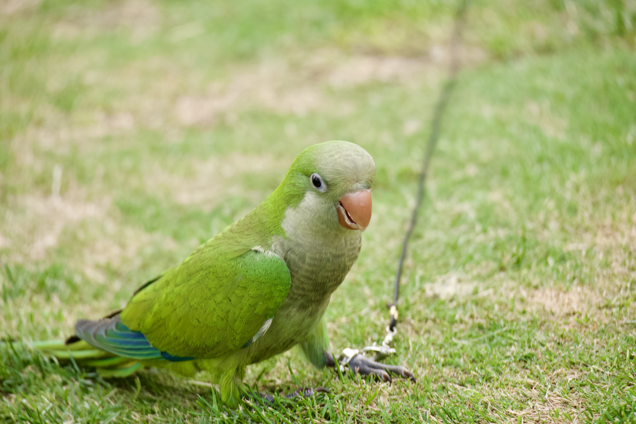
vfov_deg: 5.0
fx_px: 4902
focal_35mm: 278
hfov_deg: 7.4
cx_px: 318
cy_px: 212
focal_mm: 185
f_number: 5.6
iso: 250
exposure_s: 1/100
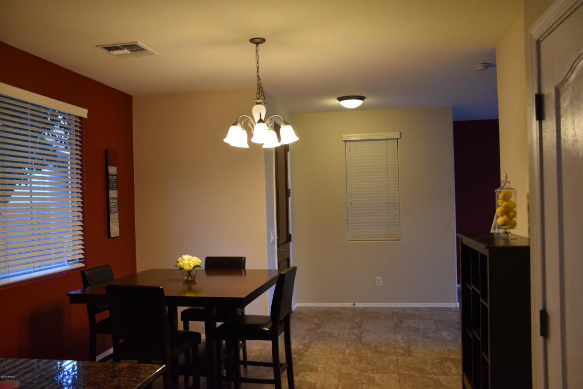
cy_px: 194
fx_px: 486
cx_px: 292
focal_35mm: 30
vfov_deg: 43.6
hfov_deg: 61.9
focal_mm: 20
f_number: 4
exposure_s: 1/60
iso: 720
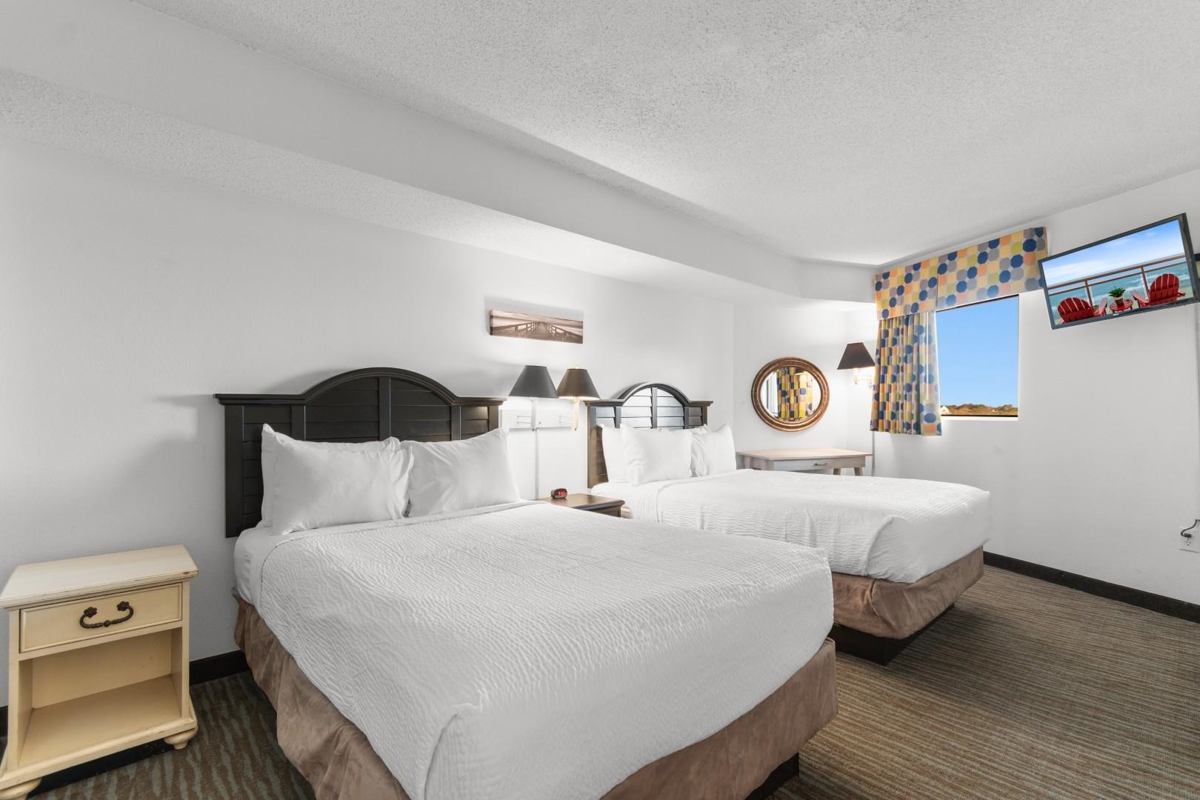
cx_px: 600
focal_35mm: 15
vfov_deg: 77.3
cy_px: 400
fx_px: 500
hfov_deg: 100.4
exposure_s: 1.6
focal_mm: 10
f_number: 4.5
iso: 100
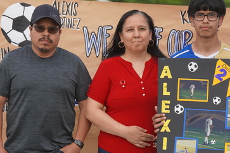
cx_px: 198
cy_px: 141
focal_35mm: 296
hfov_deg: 6.9
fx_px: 1891
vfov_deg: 4.6
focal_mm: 105
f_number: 4
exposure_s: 1/200
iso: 100
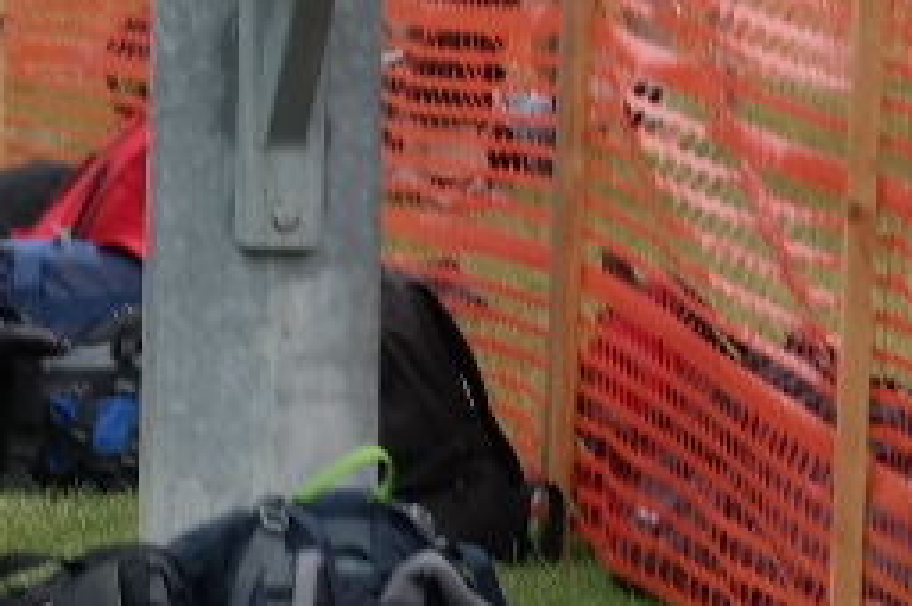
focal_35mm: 432
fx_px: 10930
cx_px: -1033
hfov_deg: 4.7
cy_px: -307
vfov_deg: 3.2
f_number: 6.3
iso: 100
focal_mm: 45
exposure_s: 1/200
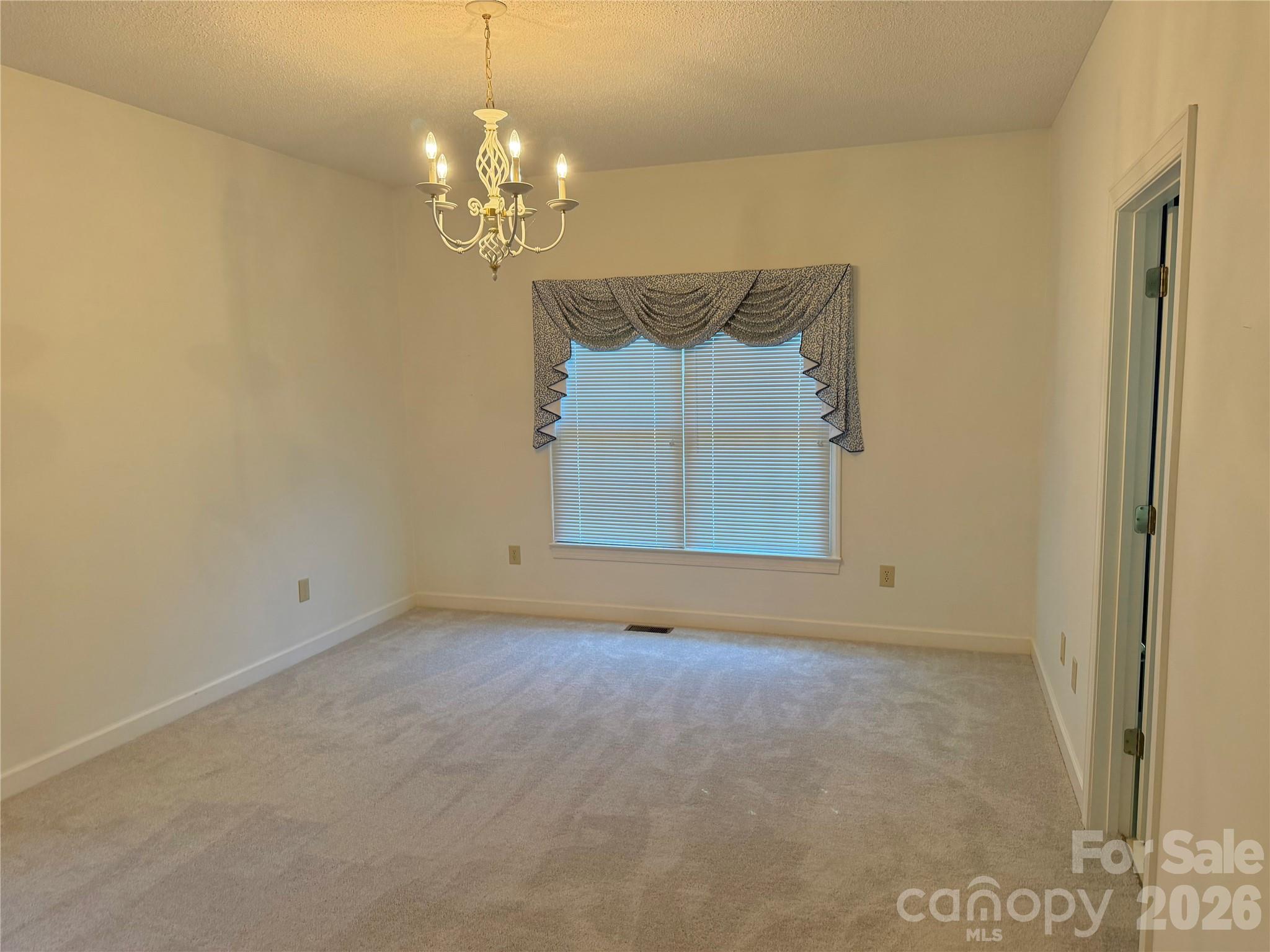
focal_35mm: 24
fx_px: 881
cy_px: 476
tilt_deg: -6.2
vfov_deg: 56.8
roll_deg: +0.9
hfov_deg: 71.6
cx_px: 635
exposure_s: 1/120
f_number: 1.78
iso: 250
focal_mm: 6.76
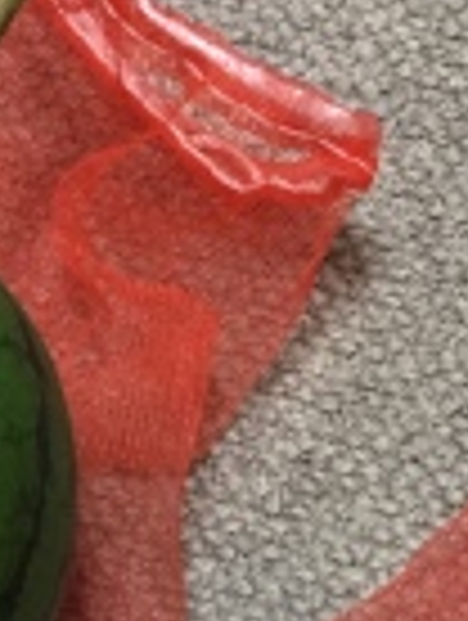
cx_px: 169
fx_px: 1887
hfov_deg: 14.1
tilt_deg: -78.8
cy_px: 788
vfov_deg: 17.6
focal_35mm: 105
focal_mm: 4.15
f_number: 2.2
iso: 250
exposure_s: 1/15
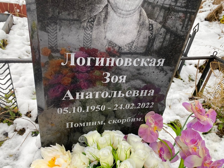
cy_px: 84
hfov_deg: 67.3
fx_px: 168
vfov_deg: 53.1
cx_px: 112
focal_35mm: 26
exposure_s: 1/121
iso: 50
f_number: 1.8
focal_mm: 4.25
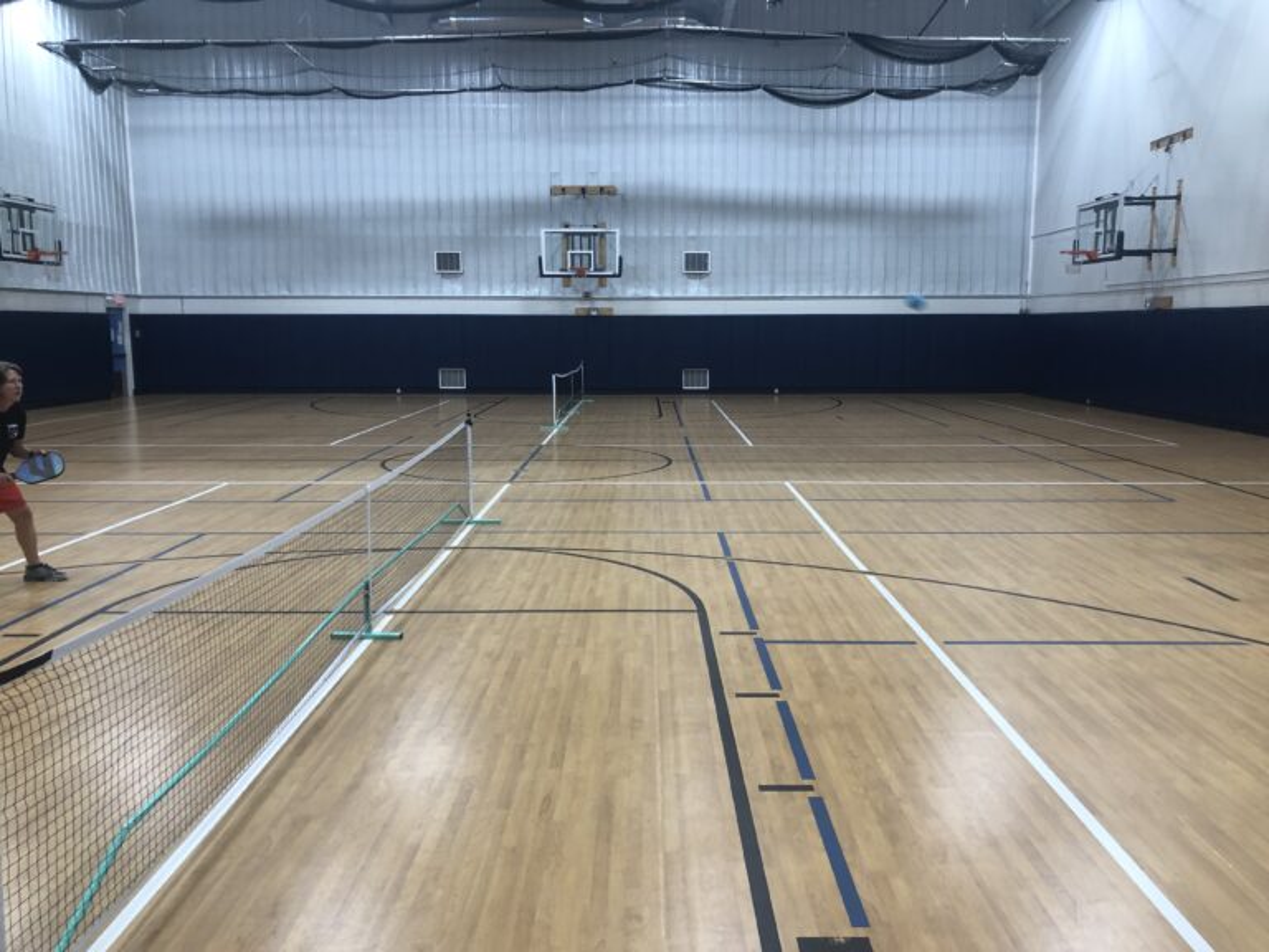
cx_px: 634
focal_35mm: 28
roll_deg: +0.6
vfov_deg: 49.7
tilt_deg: -9.4
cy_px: 476
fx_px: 1026
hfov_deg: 63.4
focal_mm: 4
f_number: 1.8
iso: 32
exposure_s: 1/30
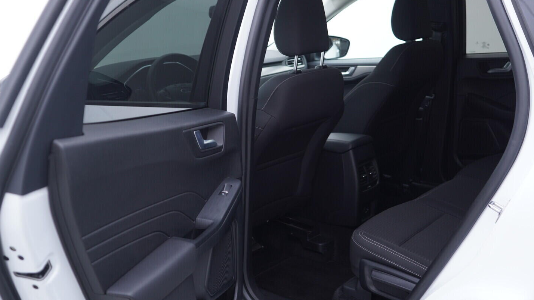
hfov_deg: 52.8
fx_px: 538
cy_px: 123
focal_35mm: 38
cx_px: 267
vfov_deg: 31.1
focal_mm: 24
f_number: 2.8
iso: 125
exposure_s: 1/40
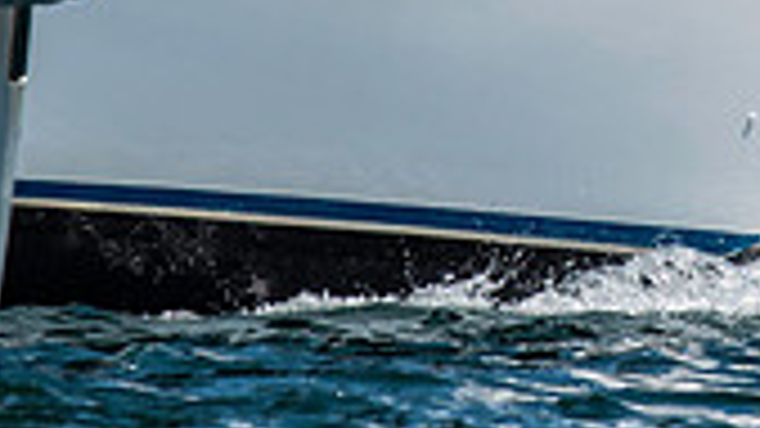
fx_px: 32661
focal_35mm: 1621
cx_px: 841
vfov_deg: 0.7
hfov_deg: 1.3
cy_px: -264
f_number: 5.6
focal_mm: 300
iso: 320
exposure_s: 1/3200
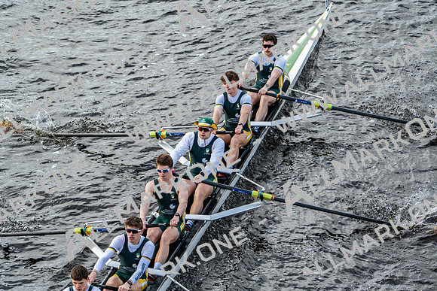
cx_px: 218
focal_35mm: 200
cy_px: 146
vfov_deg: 6.9
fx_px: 2428
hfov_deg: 10.3
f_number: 5.6
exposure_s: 1/1250
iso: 800
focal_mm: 200
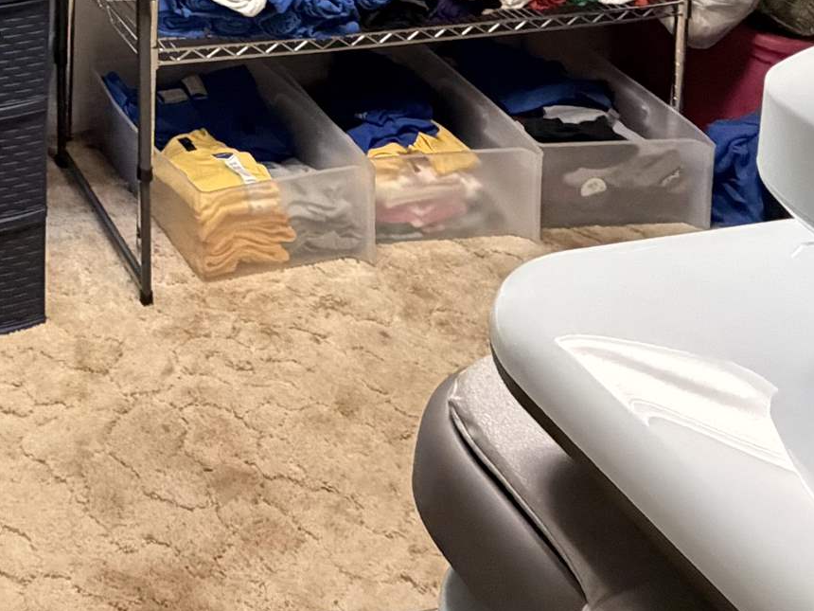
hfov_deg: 32.9
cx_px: -108
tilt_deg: -1.4
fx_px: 1176
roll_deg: +0.9
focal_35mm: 50
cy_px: -445
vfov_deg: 21.2
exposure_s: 1/60
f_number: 2.2
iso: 1000
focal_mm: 2.22
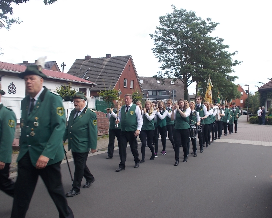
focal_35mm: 36
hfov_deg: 50.3
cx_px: 143
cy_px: 108
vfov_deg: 41.2
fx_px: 290
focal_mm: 6
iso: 80
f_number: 9.2
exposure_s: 1/80
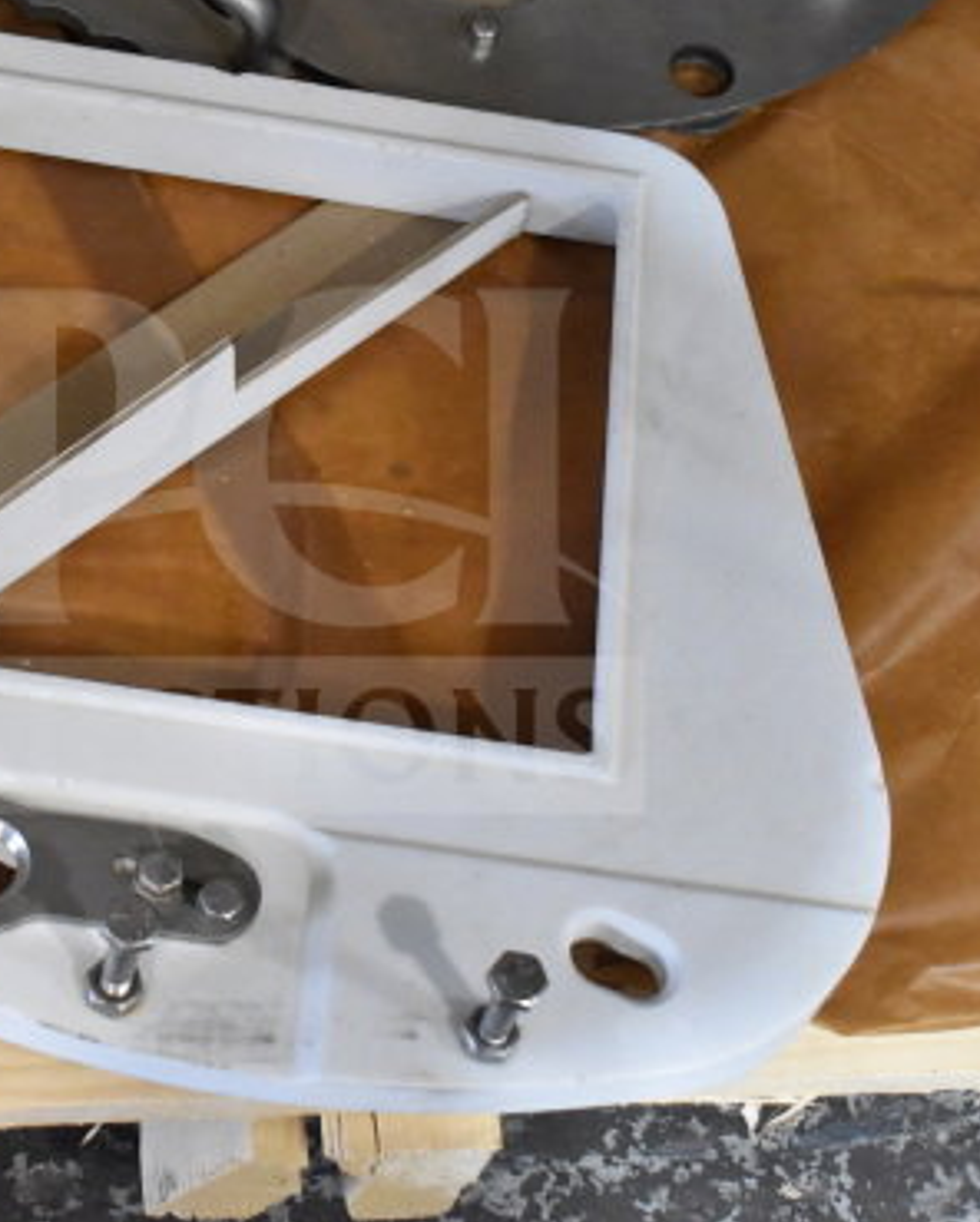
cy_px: 551
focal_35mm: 93
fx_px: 3366
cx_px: 271
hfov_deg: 16.5
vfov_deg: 20.6
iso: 6400
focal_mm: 40
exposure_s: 1/200
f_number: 7.1
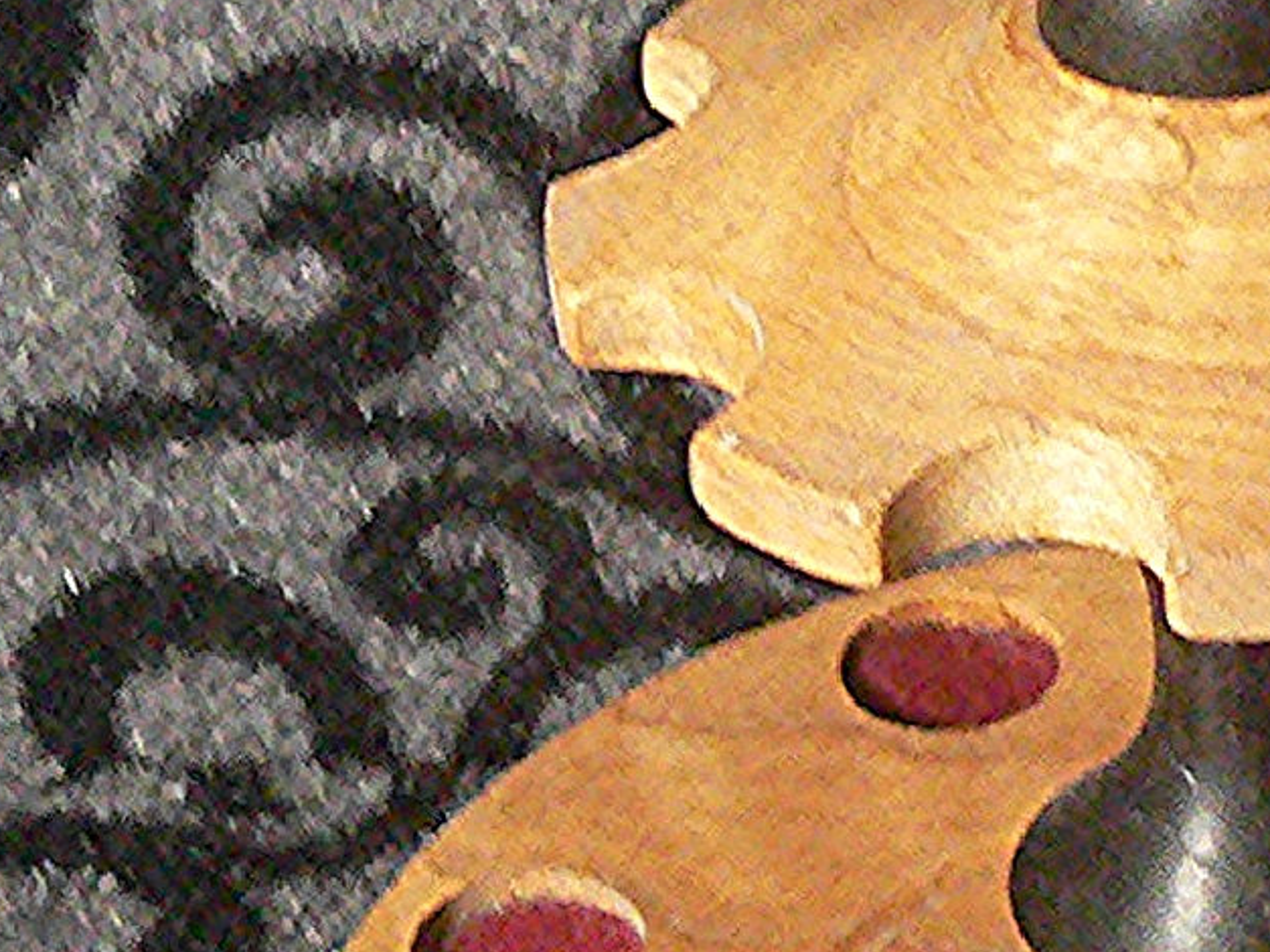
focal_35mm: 147
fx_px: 5392
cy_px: 563
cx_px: 1252
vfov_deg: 10.1
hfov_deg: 13.3
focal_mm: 6
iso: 400
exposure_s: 1/10
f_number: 2.8
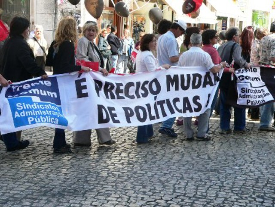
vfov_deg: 18.7
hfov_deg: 24.7
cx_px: 138
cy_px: 104
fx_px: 628
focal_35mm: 79
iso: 200
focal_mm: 13.1
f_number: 4.6
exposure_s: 1/500
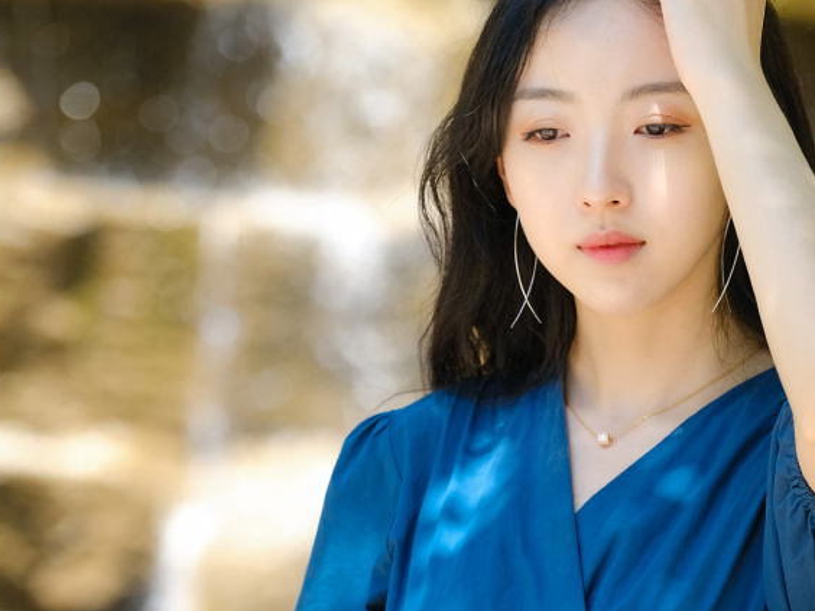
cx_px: 422
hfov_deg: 6.1
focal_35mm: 325
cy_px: 636
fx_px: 7652
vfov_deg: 4.6
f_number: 2.8
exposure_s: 1/400
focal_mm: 106
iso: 200
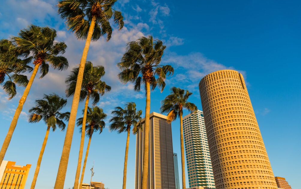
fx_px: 205
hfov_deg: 72.5
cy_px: 94
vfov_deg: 49.3
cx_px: 149
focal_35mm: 25
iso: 64
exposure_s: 1/250
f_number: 5.6
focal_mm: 24
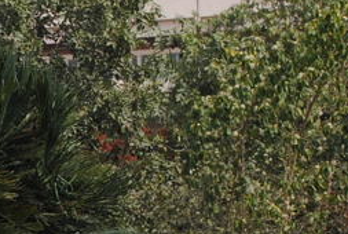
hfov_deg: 8.4
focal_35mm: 237
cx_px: -243
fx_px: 2296
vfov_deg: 5.8
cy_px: 315
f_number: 13
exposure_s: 1/125
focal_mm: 40
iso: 200
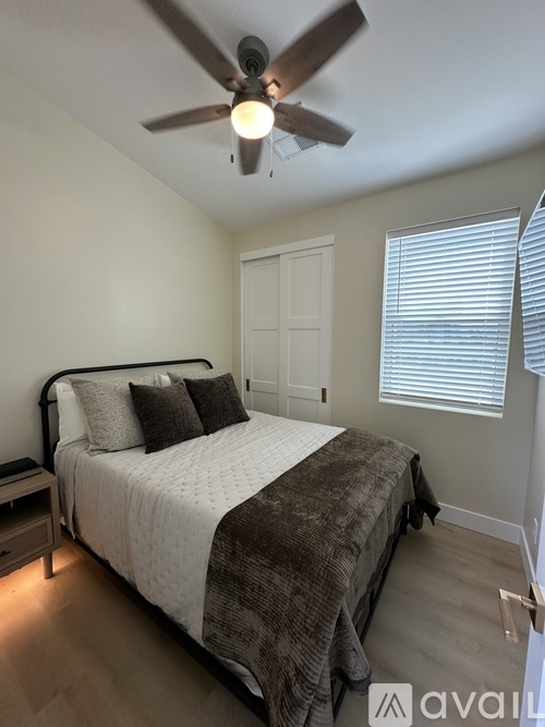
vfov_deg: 102.1
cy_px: 364
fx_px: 294
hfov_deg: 85.7
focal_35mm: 14
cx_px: 272
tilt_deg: -5.3
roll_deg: -0.8
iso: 100
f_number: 2.2
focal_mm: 2.22
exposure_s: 1/120
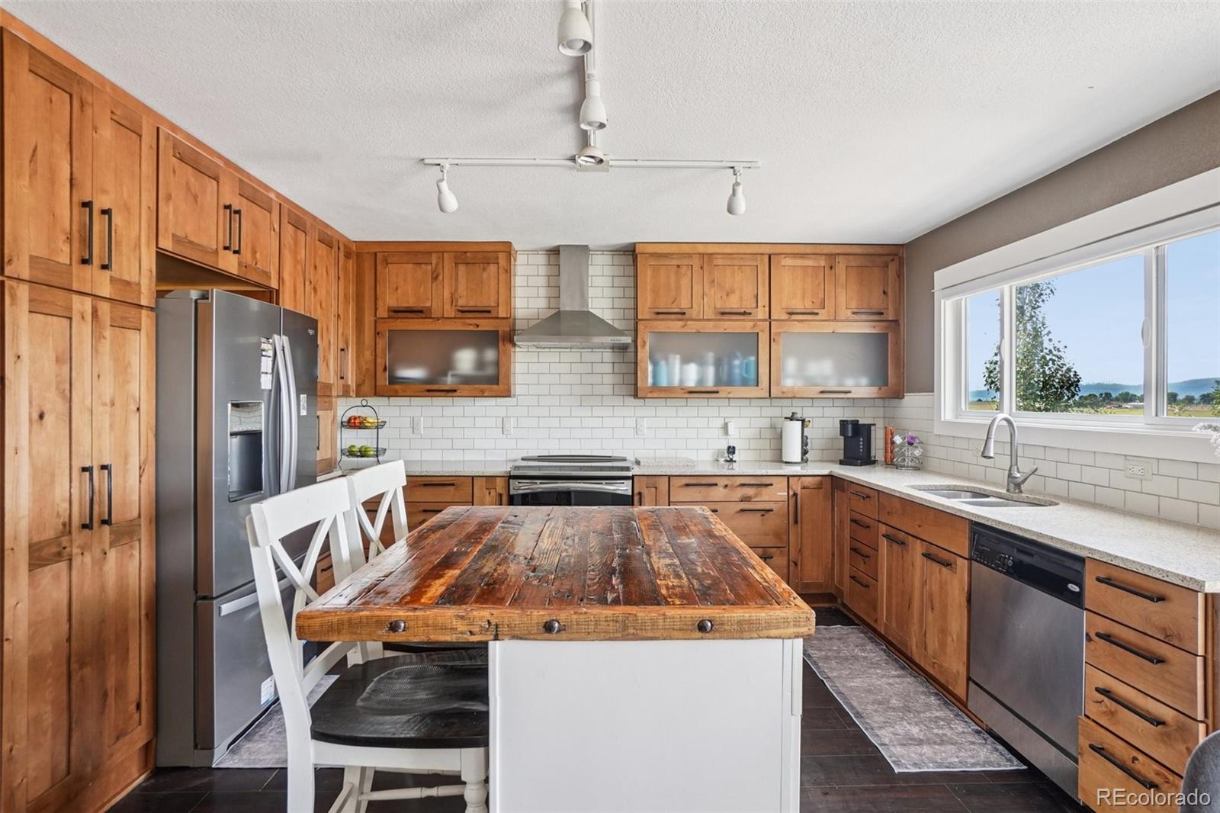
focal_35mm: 18
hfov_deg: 90.0
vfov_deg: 67.4
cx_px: 610
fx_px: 610
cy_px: 406
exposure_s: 1/20
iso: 400
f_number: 8
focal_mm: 12
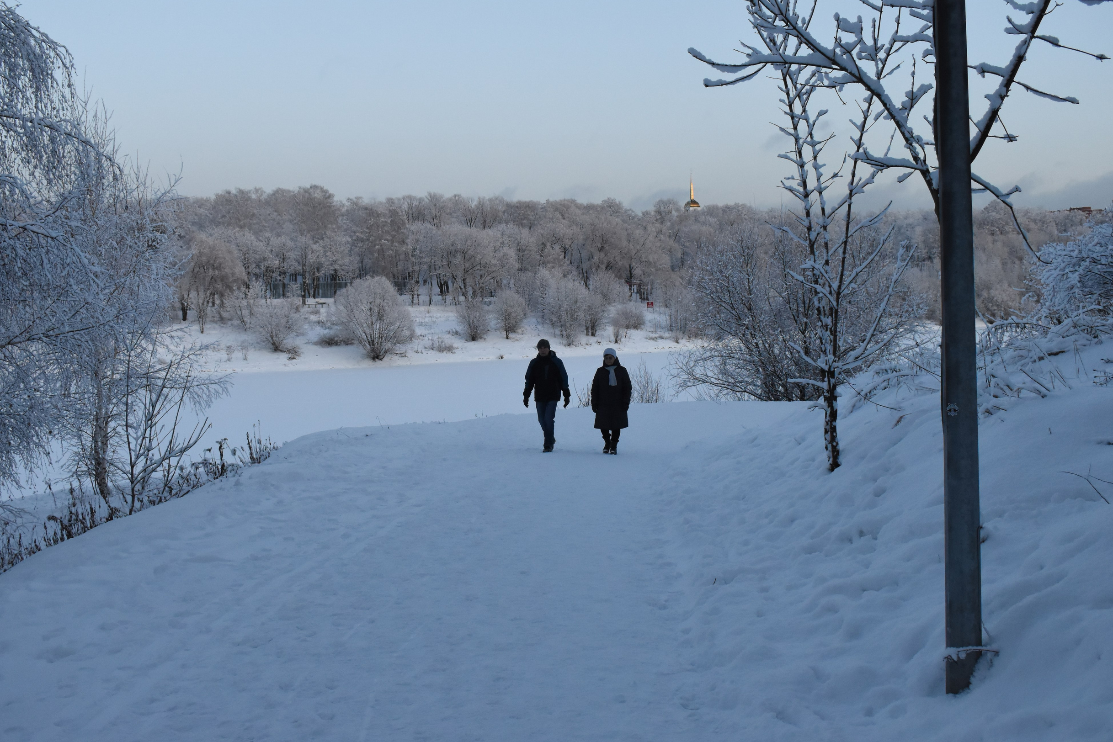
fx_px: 1268
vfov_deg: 32.6
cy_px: 369
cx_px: 549
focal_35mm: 41
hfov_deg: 47.4
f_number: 7.1
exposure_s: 1/320
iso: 2000
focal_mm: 26
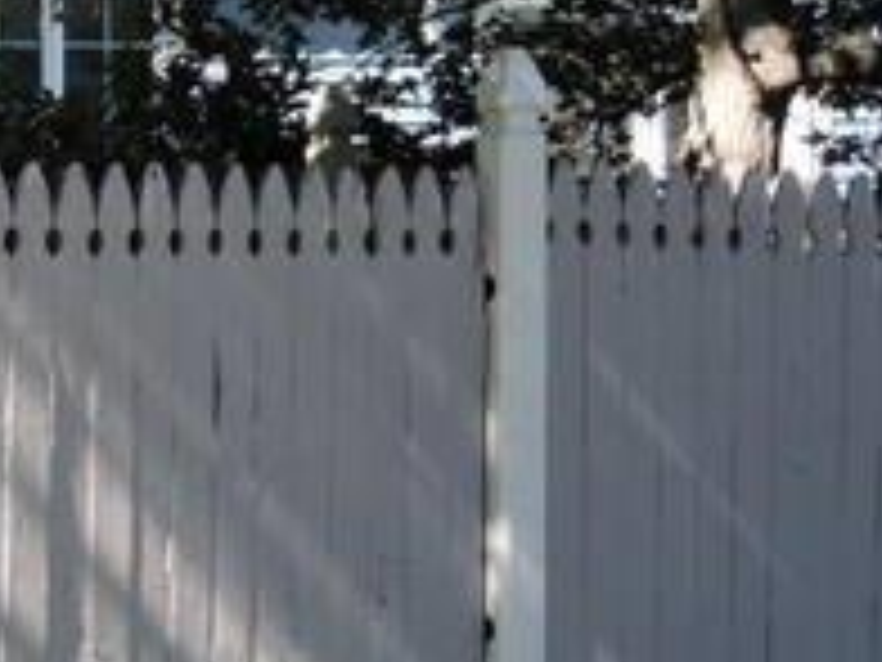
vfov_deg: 6.1
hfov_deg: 7.9
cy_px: 104
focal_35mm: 245
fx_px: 6242
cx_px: -549
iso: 100
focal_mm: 10.7
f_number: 3.7
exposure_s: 1/200
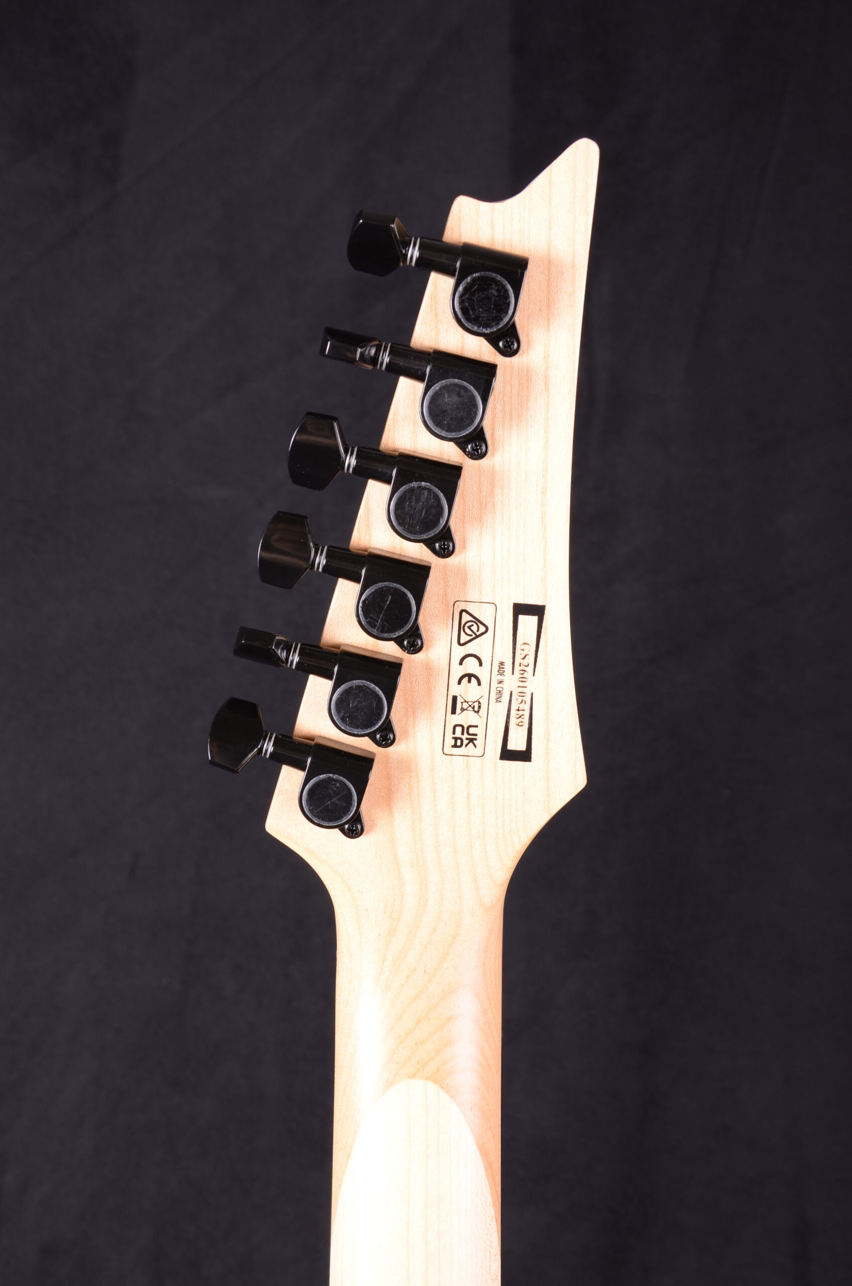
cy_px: 643
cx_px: 426
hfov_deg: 31.8
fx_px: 1497
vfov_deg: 46.5
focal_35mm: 42
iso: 200
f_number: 10
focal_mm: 28
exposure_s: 1/200
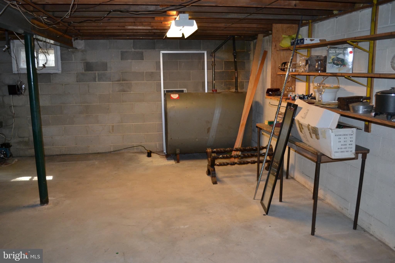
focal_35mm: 30
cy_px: 132
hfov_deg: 61.9
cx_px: 198
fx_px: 329
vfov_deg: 43.6
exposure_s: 1/60
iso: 1100
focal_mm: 20
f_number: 3.8
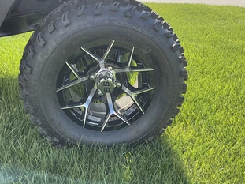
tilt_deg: -22.8
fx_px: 255
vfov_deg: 39.6
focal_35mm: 36
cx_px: 116
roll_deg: -0.8
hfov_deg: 51.3
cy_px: 88
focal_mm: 3
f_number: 1.8
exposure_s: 1/397
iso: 25
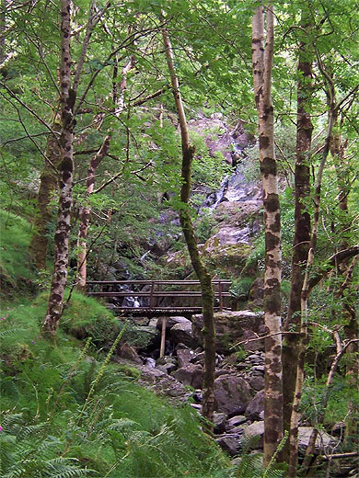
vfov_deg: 29.4
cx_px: 180
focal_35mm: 66
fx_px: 913
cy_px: 239
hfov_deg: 22.3
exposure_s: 1/45
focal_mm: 11
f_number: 4
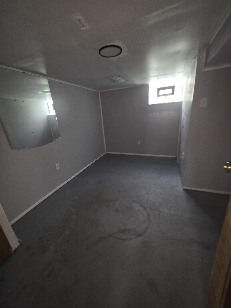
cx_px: 116
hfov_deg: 89.9
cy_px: 154
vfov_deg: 106.2
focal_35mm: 13
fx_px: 116
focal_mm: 2.2
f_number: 1.9
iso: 1000
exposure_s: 1/12.2
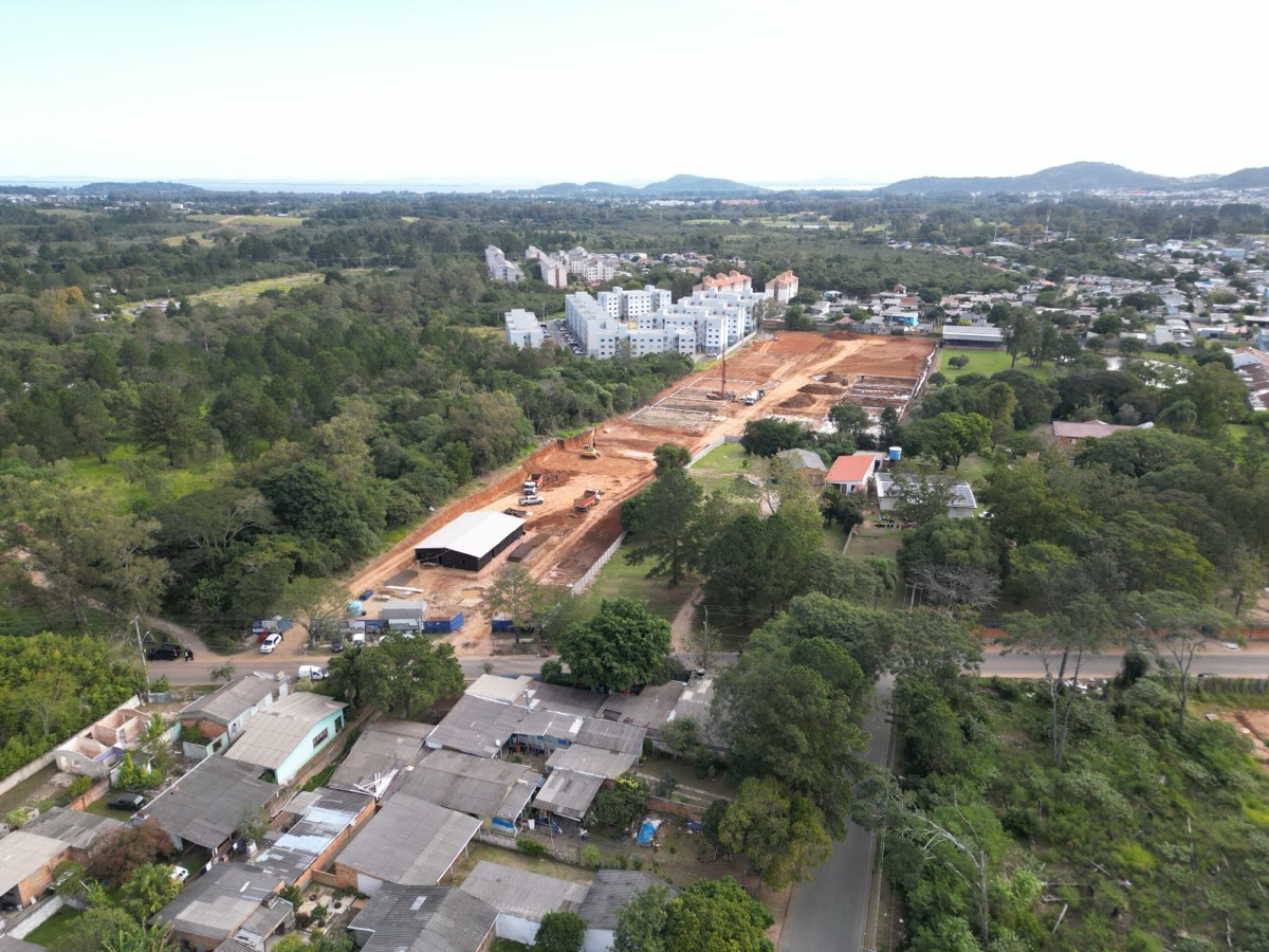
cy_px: 476
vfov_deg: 56.8
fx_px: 880
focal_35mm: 24
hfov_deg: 71.6
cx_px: 634
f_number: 1.7
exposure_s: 1/640
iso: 100
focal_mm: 6.72
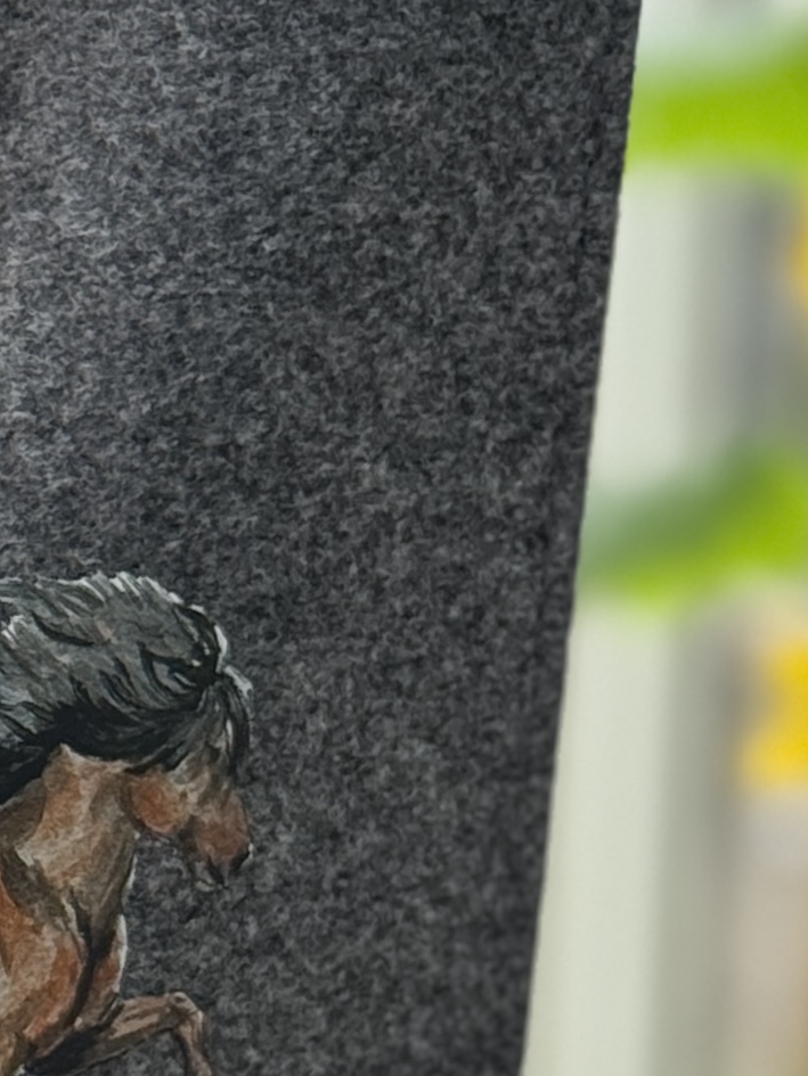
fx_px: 6192
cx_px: -593
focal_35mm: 199
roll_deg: -0.1
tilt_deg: -11.4
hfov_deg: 7.3
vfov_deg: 9.9
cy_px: 738
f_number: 1.78
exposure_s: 1/243
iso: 100
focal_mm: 6.76
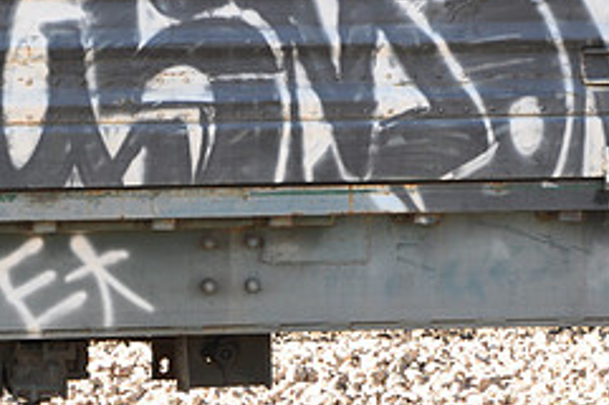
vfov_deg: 4.5
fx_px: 5190
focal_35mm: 307
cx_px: 308
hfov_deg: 6.7
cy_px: 105
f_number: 6.3
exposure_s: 1/200
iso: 200
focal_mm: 85
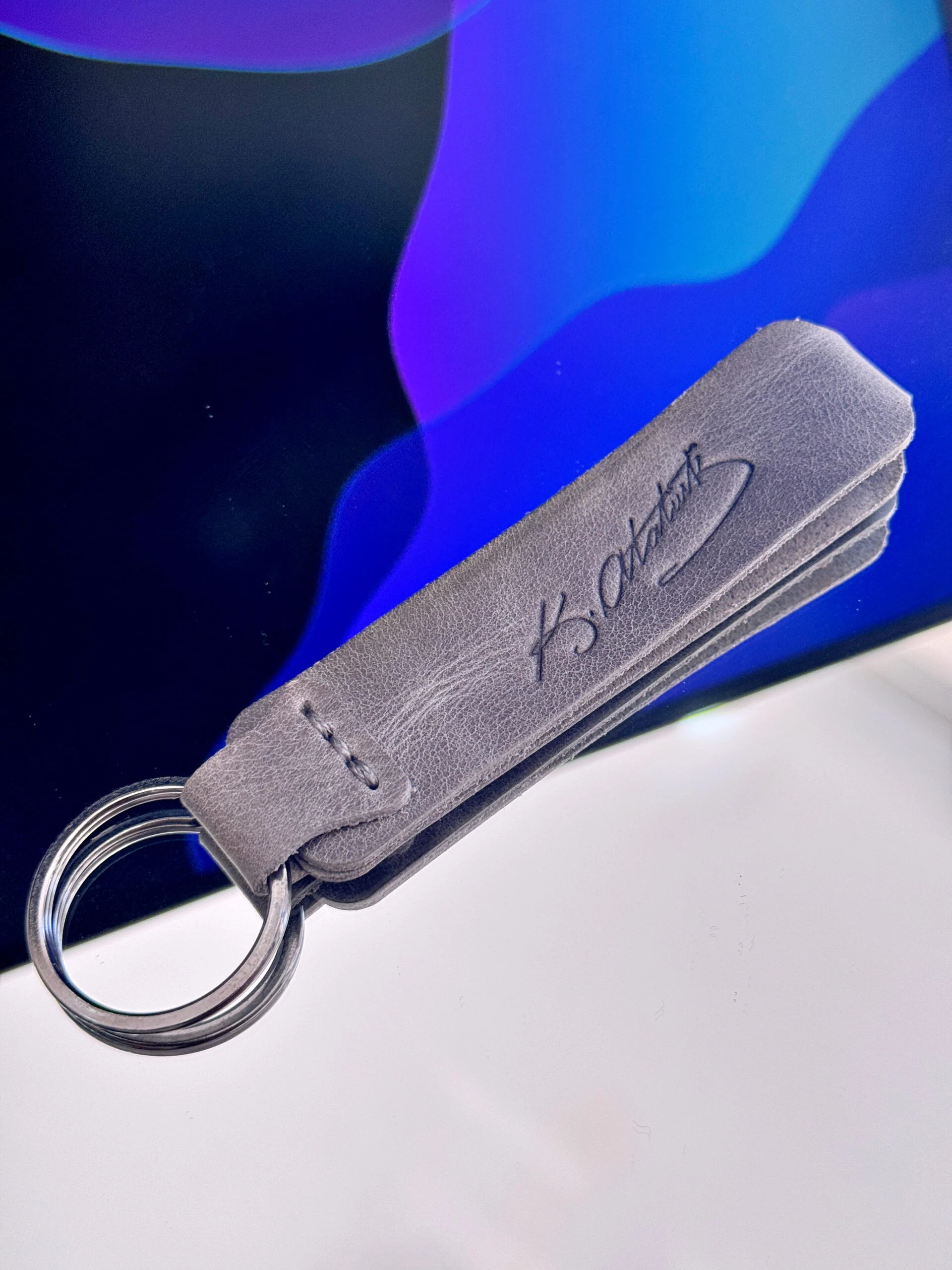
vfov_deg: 39.7
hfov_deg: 30.3
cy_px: 635
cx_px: 476
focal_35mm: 48
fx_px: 1760
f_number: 1.78
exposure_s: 1/553
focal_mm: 6.76
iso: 64
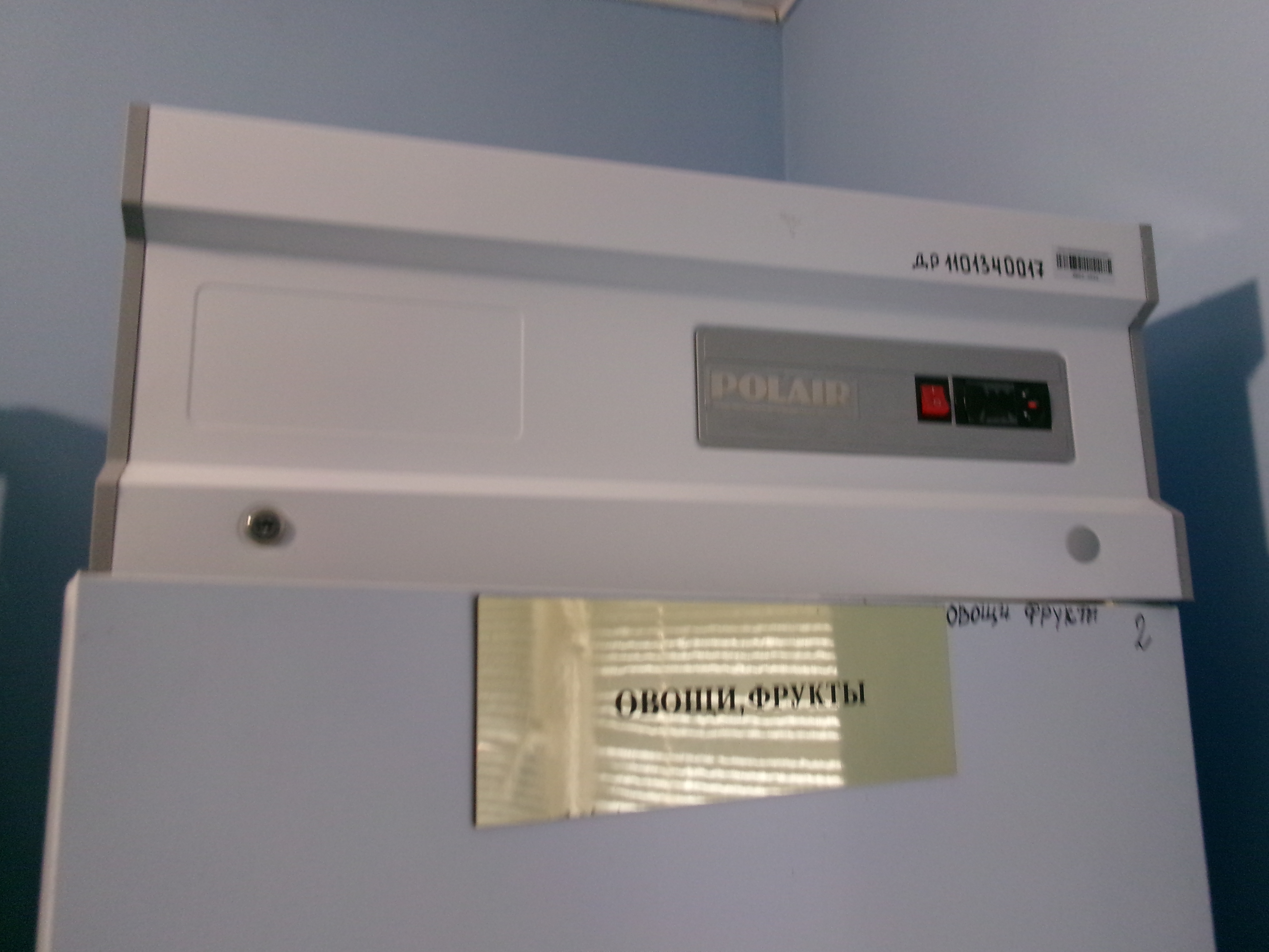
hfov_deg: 63.4
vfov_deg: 49.7
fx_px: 1026
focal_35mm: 28
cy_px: 476
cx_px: 634
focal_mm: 5.1
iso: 400
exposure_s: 1/17
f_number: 3.9
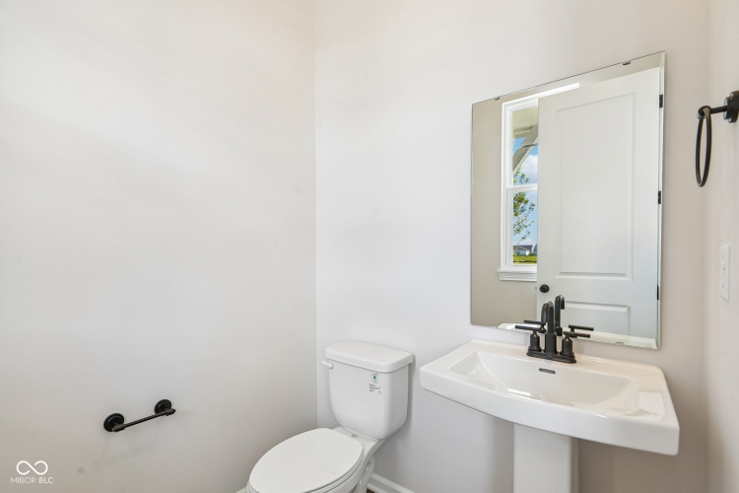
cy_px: 246
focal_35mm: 16
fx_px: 328
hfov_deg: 96.7
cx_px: 370
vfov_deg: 73.7
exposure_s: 1/15
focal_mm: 16
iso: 100
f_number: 8
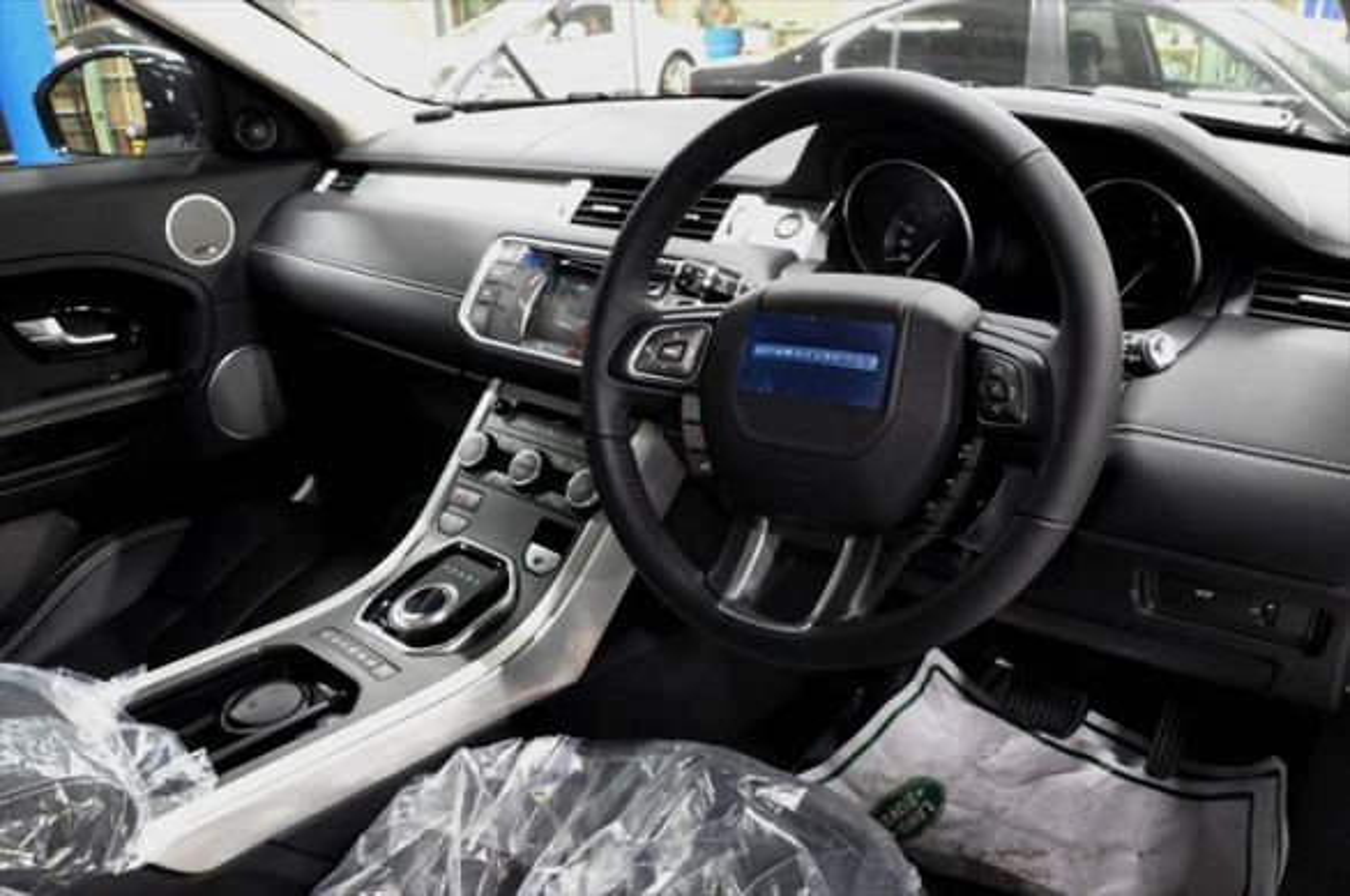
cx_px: 675
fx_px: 1011
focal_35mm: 27
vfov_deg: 47.8
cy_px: 448
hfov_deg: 67.5
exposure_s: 1/4
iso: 3200
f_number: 9
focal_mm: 18
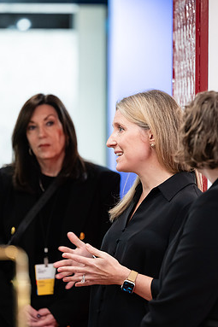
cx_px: 115
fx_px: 2145
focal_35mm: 236
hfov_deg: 5.8
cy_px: 155
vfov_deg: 8.7
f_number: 3.2
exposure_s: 1/160
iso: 1250
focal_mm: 145
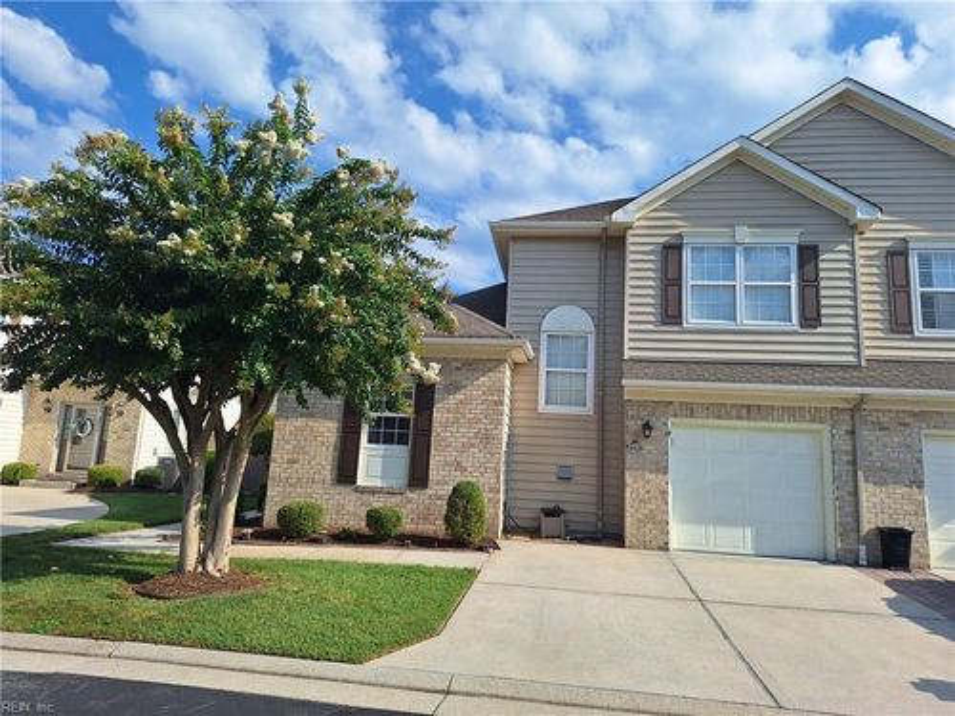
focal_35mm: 23
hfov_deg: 73.9
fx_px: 635
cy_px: 358
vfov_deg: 58.9
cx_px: 478
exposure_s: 1/3390
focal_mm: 5.54
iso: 40
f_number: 1.8
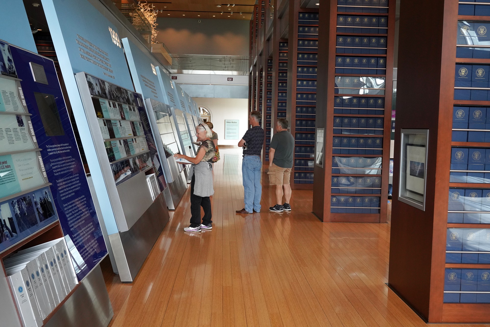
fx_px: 544
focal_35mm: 40
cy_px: 164
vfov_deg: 33.4
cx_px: 245
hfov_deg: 48.5
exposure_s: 1/100
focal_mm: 40
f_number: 11
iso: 3200
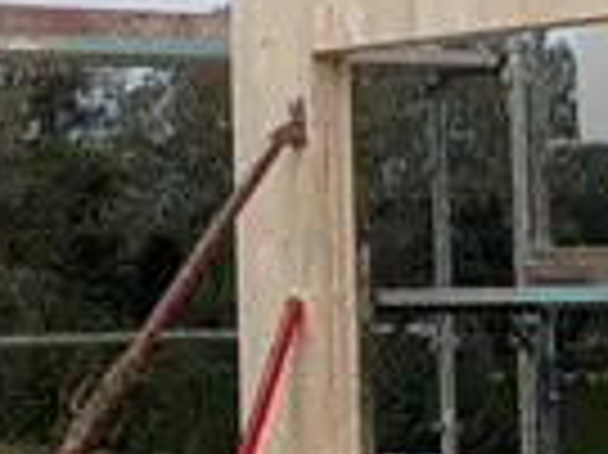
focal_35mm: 178
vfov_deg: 8.3
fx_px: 3124
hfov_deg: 9.0
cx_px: 1810
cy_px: 375
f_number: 1.89
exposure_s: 1/2294
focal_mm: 5.43
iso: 51
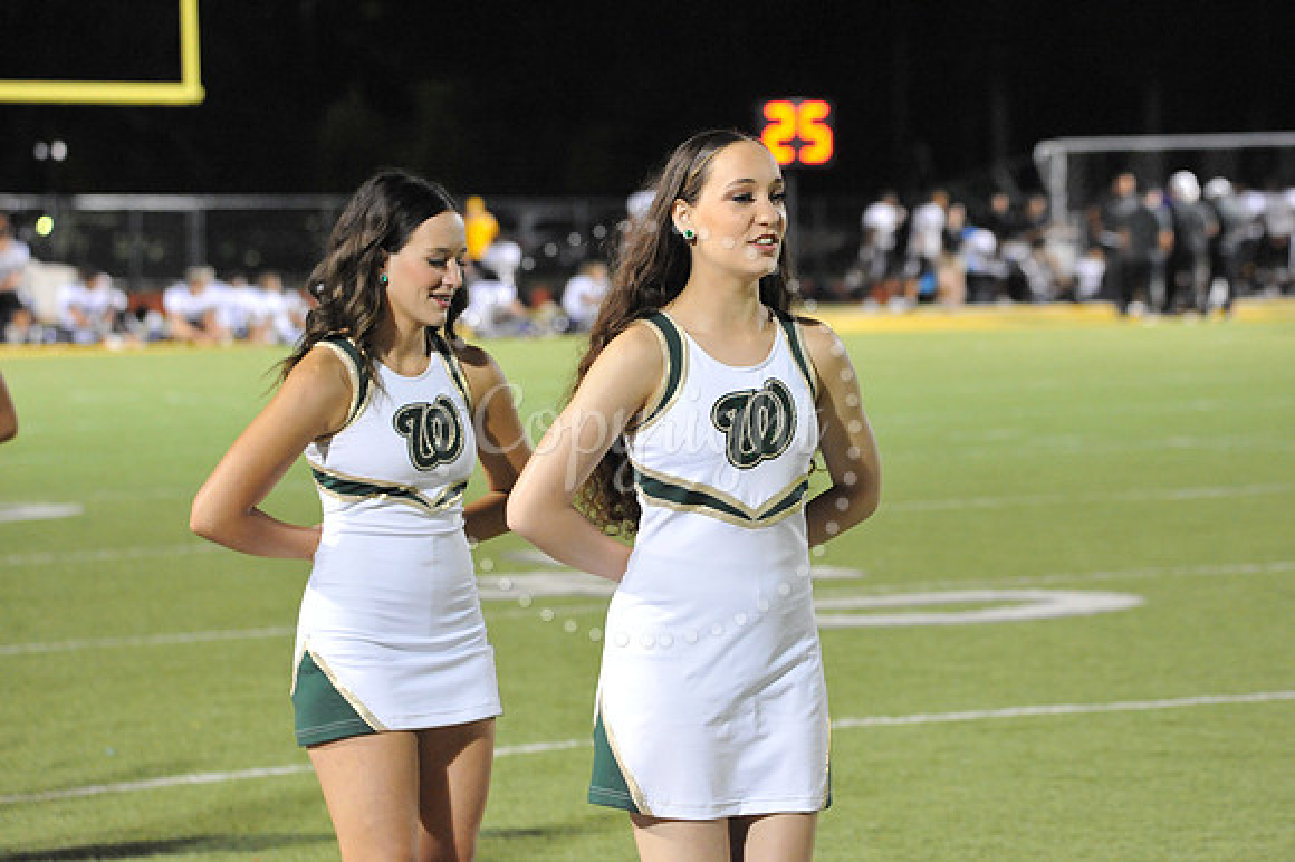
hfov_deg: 13.7
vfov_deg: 9.1
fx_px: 5393
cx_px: 648
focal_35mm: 150
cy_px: 431
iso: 6400
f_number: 6.3
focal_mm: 150
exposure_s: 1/125
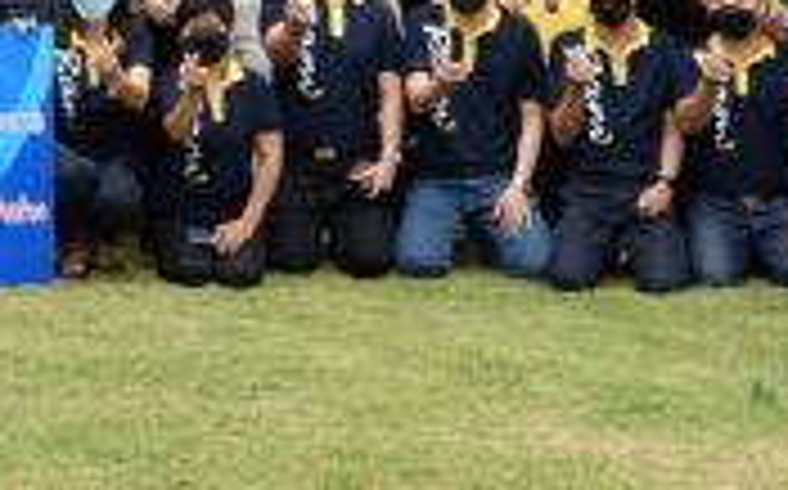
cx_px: 95
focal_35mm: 139
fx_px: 2982
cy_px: -407
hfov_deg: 14.9
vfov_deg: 9.0
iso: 100
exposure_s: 1/200
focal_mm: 31
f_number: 7.1
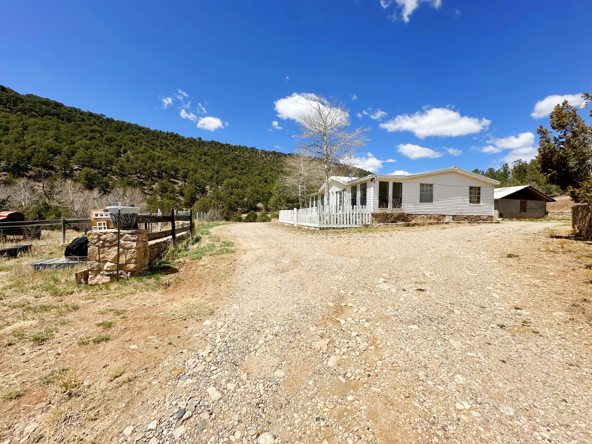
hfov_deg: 102.1
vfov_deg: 85.7
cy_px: 222
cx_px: 296
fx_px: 239
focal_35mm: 14
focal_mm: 2.22
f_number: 2.2
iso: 50
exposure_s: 1/3205
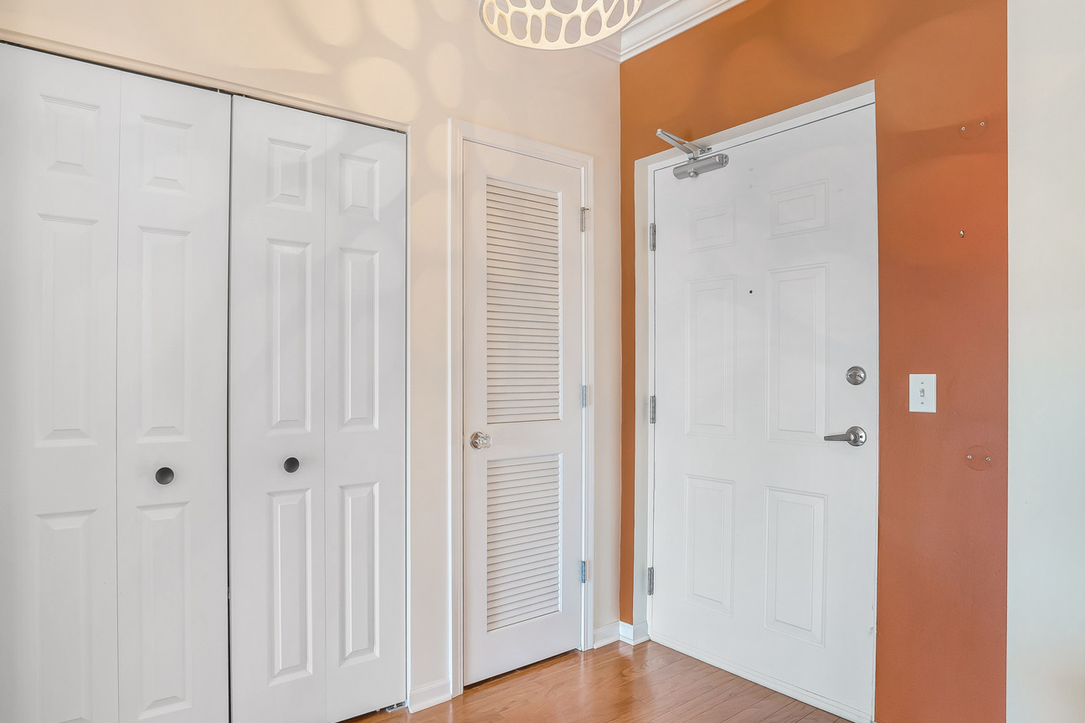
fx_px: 603
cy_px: 382
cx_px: 459
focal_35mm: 20
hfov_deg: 83.4
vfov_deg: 61.9
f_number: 9
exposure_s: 1/4
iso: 640
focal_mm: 16
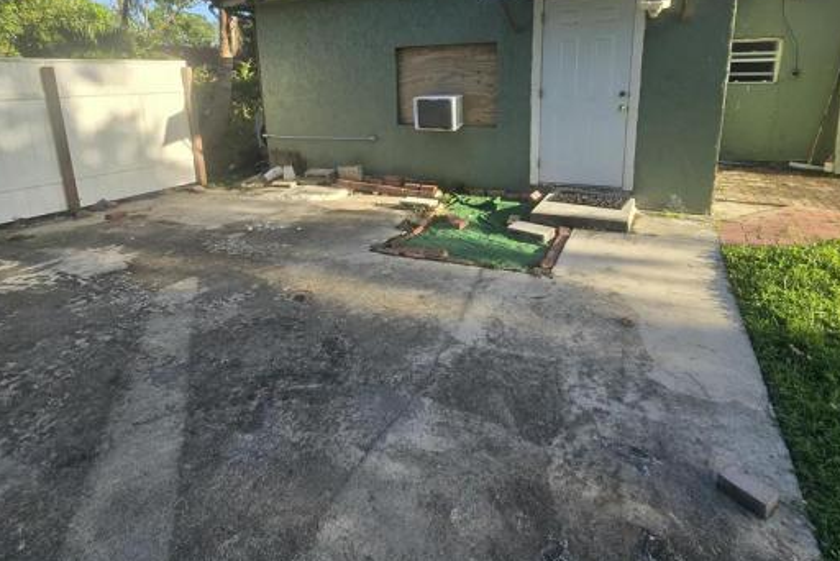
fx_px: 444
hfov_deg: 86.8
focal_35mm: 19
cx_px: 435
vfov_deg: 63.4
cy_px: 200
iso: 50
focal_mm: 2.2
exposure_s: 1/697
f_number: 2.2
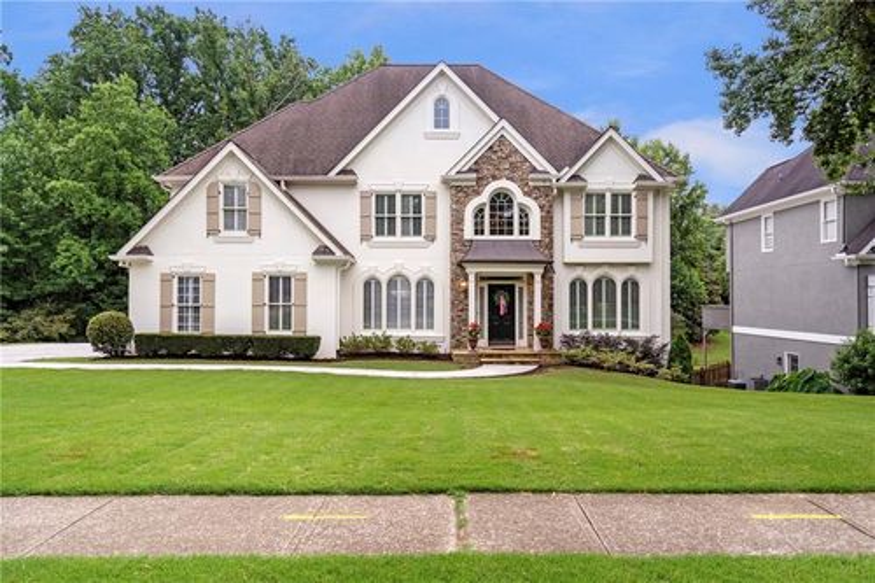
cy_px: 292
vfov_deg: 53.1
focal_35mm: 24
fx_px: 583
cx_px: 438
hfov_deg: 73.8
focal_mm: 24
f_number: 8
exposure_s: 1/320
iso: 400
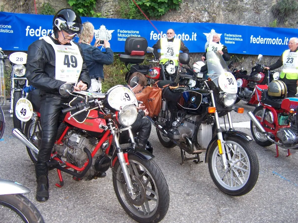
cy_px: 112
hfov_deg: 55.4
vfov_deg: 42.9
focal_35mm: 33
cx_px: 149
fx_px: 284
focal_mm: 5.5
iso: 80
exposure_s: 1/60
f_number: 2.8
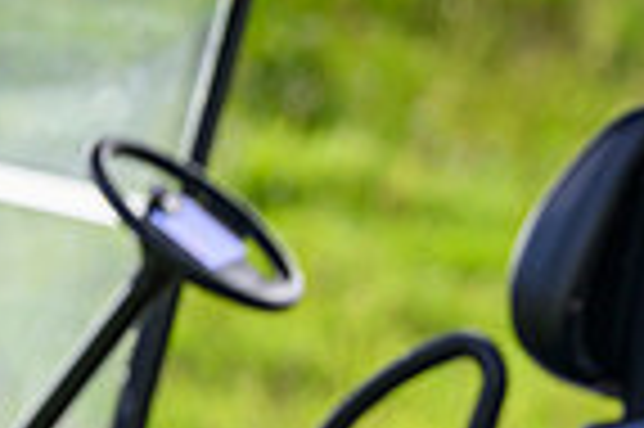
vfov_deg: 0.8
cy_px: 255
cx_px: 1270
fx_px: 29018
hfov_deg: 1.3
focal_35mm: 1624
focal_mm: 400
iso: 500
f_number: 4
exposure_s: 1/2000
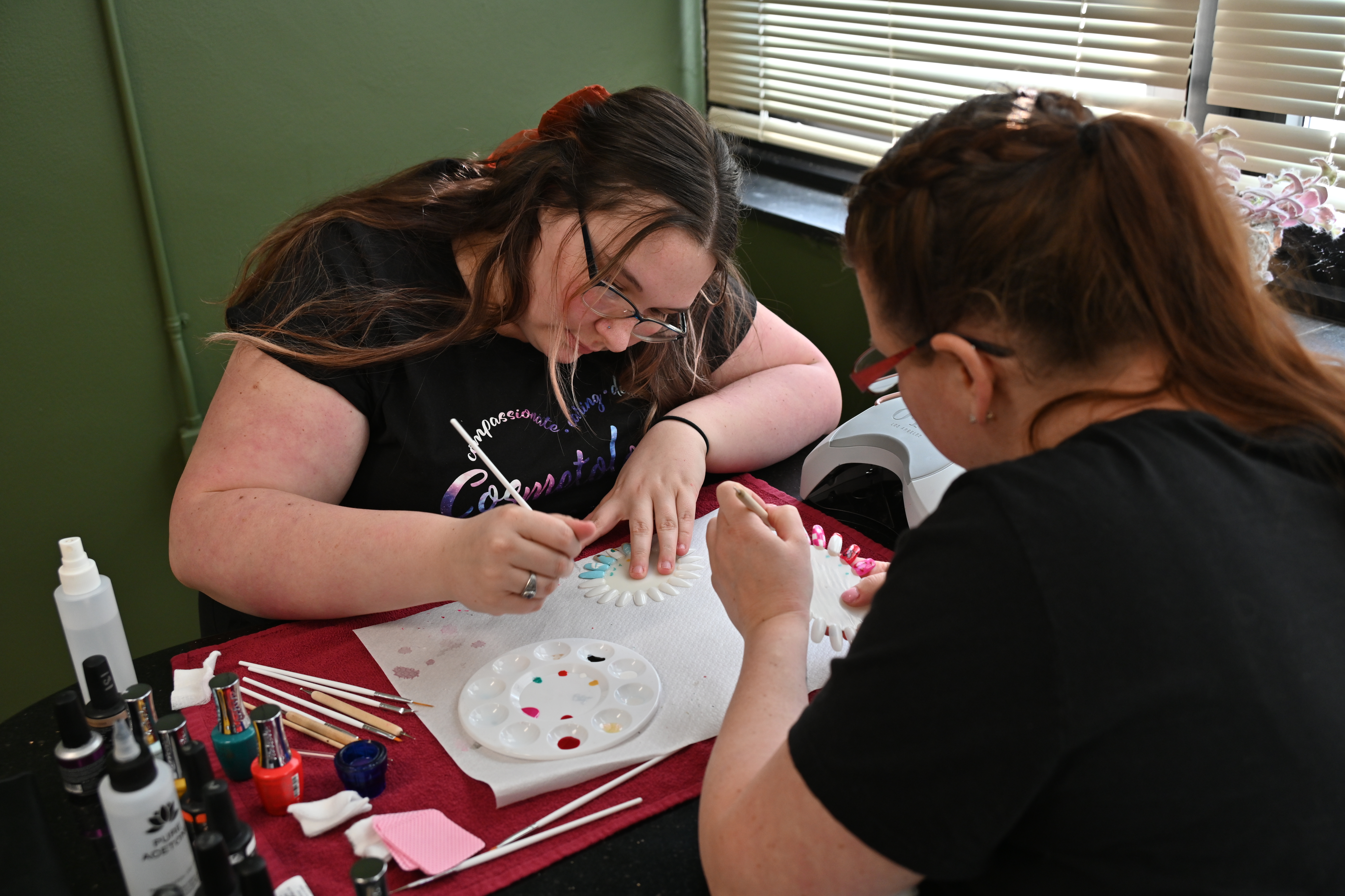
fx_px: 1308
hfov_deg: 54.4
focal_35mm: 35
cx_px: 672
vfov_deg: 37.9
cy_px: 448
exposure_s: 1/125
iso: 560
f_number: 4.8
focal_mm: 35
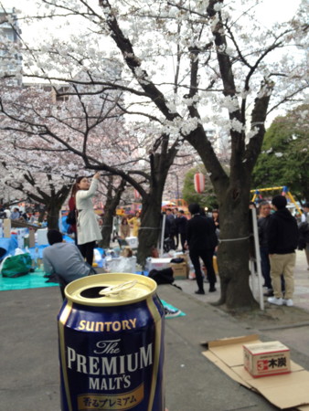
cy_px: 206
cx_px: 154
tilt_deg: -1.0
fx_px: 416
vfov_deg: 52.6
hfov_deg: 40.7
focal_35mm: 35
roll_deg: +3.4
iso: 80
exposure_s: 1/120
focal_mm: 4.28
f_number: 2.4
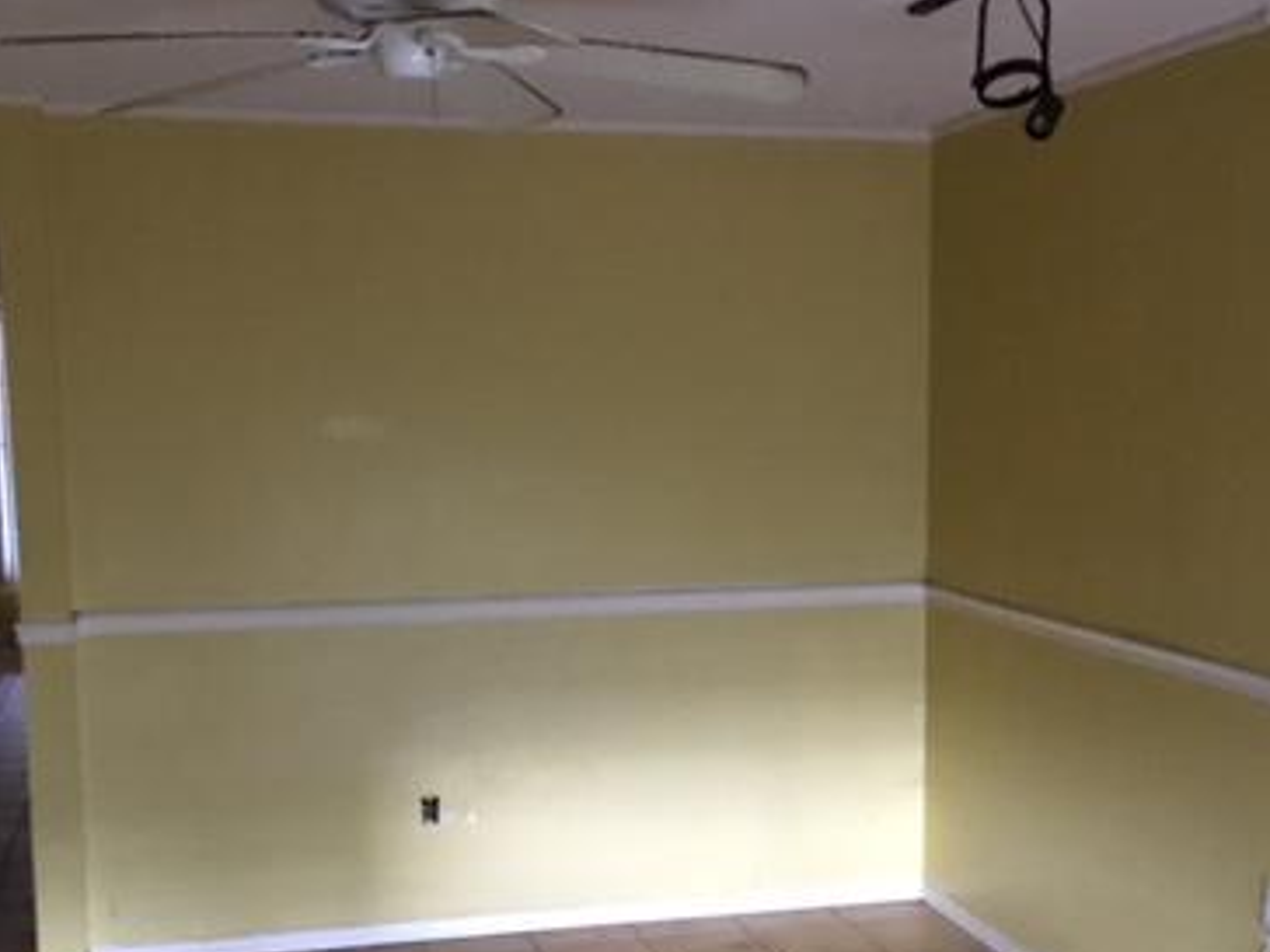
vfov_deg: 28.4
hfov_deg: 37.5
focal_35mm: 51
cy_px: 638
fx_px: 1871
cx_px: 691
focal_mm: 4.15
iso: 320
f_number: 2.2
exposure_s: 1/15
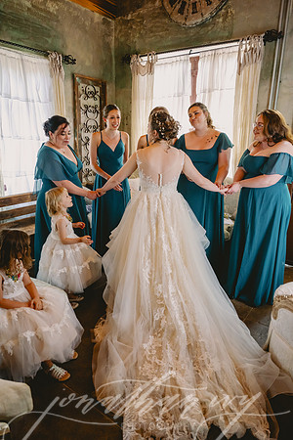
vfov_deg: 73.7
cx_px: 146
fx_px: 293
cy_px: 220
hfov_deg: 53.1
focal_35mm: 24
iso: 3200
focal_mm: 24
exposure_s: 1/250
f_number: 3.5
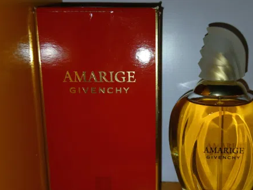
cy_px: 105
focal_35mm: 38
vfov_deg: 37.6
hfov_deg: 48.6
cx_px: 155
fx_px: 278
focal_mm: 3.98
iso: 20
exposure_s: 1/100
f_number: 1.8
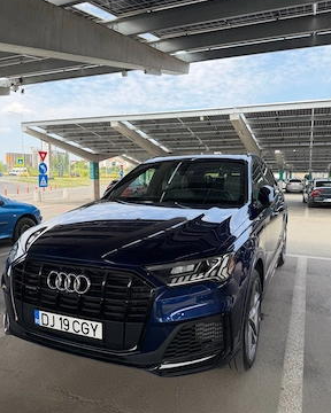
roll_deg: -1.4
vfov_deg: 66.0
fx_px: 318
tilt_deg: -7.4
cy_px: 212
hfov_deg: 54.9
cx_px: 171
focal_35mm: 26
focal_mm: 6.76
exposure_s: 1/1410
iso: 100
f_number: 1.78
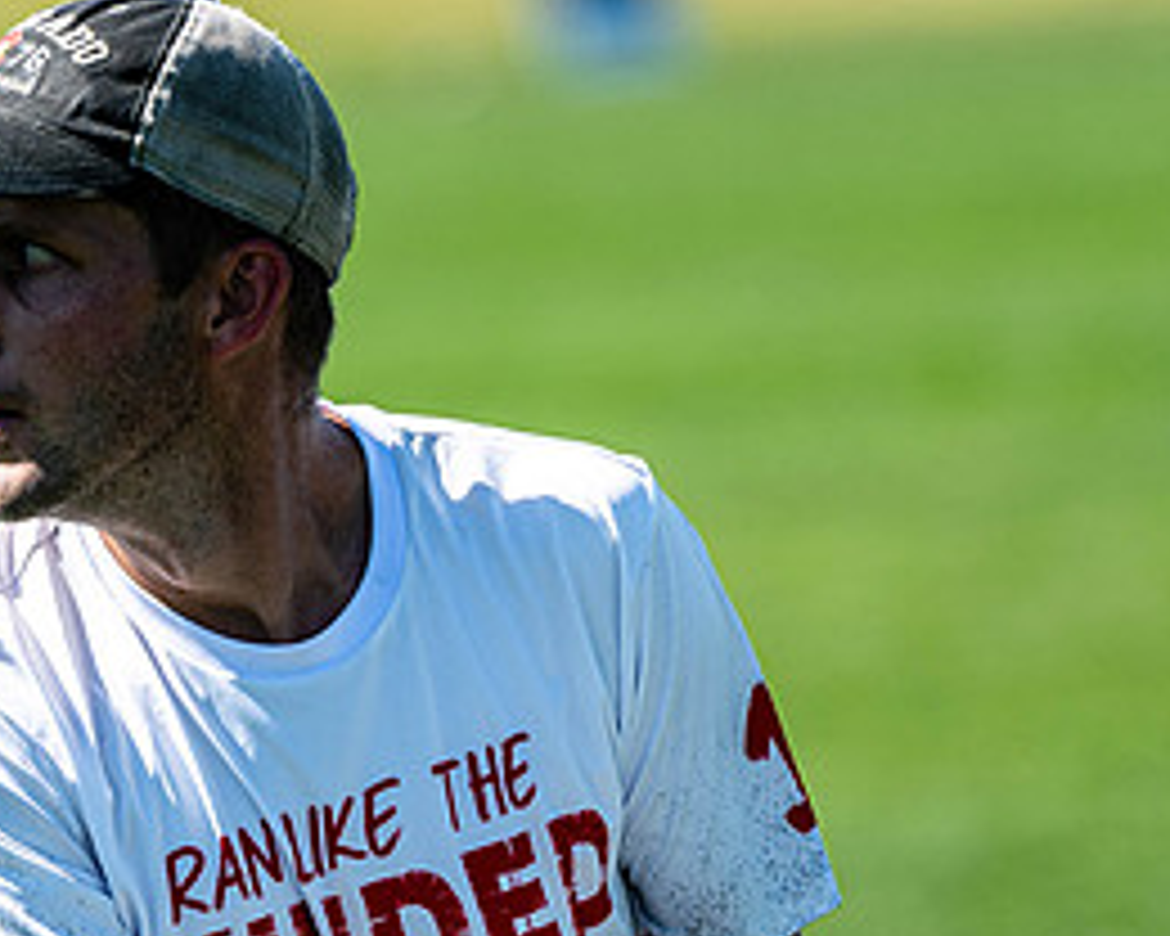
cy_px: 754
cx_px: 194
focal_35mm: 628
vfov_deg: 2.5
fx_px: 21746
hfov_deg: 3.1
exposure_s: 1/1250
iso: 100
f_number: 3.2
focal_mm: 200
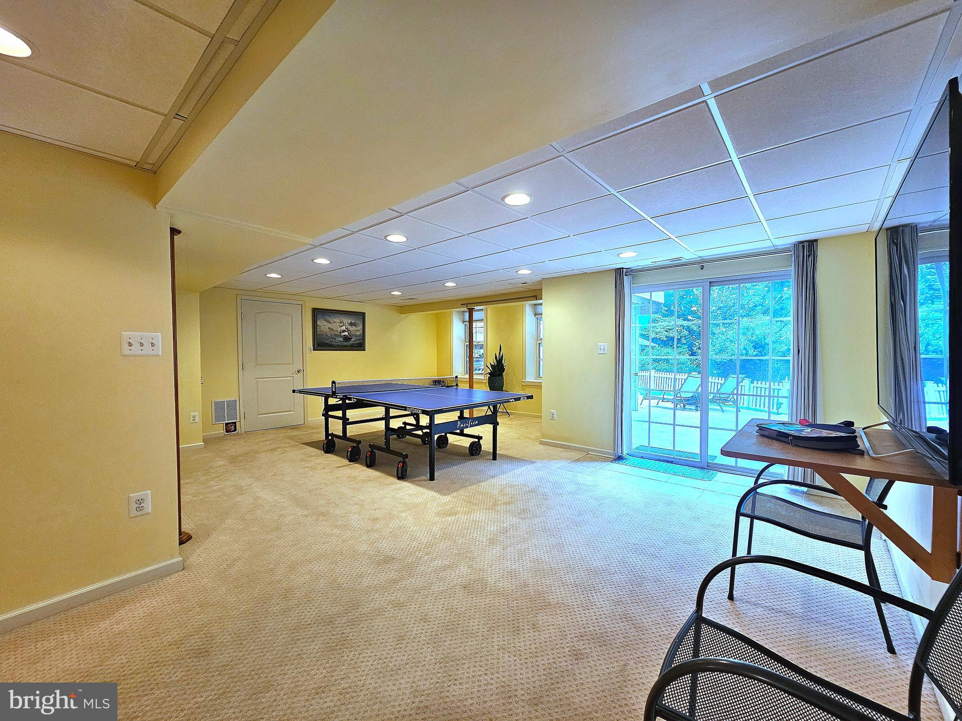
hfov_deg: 106.2
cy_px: 360
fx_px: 361
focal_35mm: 13
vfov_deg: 89.9
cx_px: 481
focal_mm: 2.2
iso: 125
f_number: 2.2
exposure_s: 1/60.2
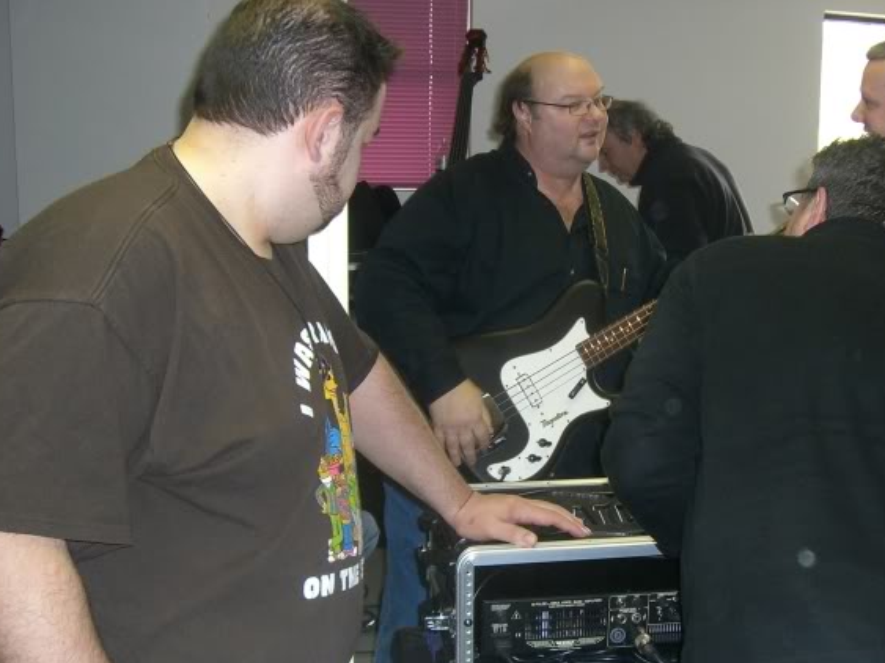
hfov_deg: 35.3
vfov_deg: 27.0
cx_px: 556
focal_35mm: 54
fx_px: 1380
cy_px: 393
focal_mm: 6.2
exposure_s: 1/60
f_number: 2.7
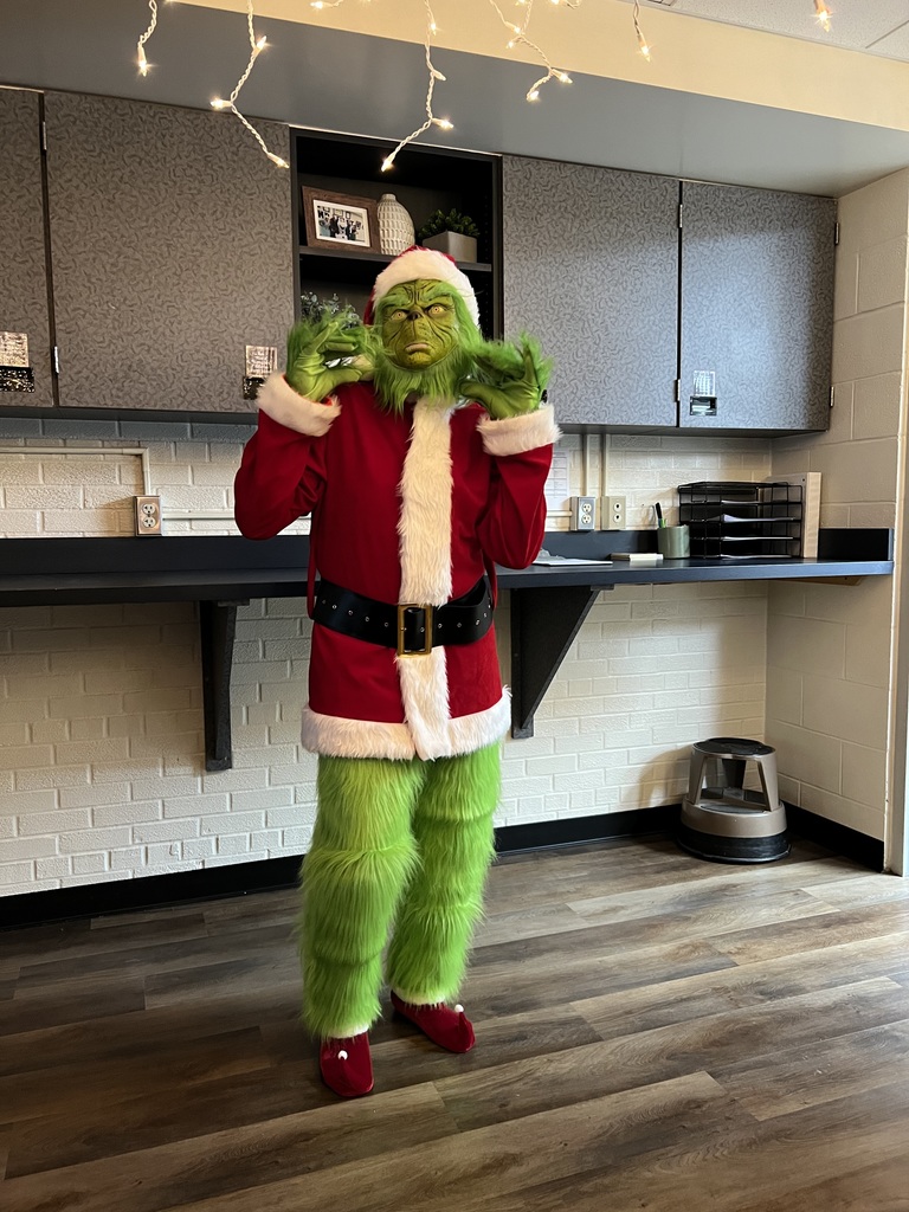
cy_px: 606
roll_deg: +0.7
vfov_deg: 67.3
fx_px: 910
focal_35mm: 26
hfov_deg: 53.1
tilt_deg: -6.1
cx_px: 454
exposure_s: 1/40
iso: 400
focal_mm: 5.7
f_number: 1.5
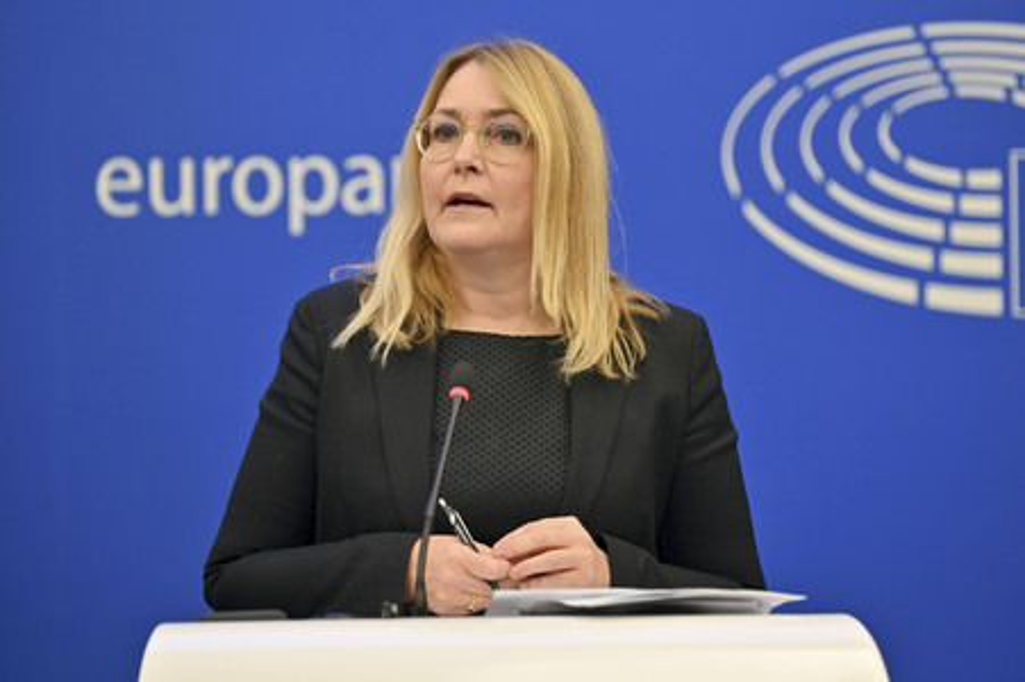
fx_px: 4268
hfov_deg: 13.7
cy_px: 341
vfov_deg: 9.1
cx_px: 512
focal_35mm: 150
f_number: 2.8
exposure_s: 1/100
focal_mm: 150
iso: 400
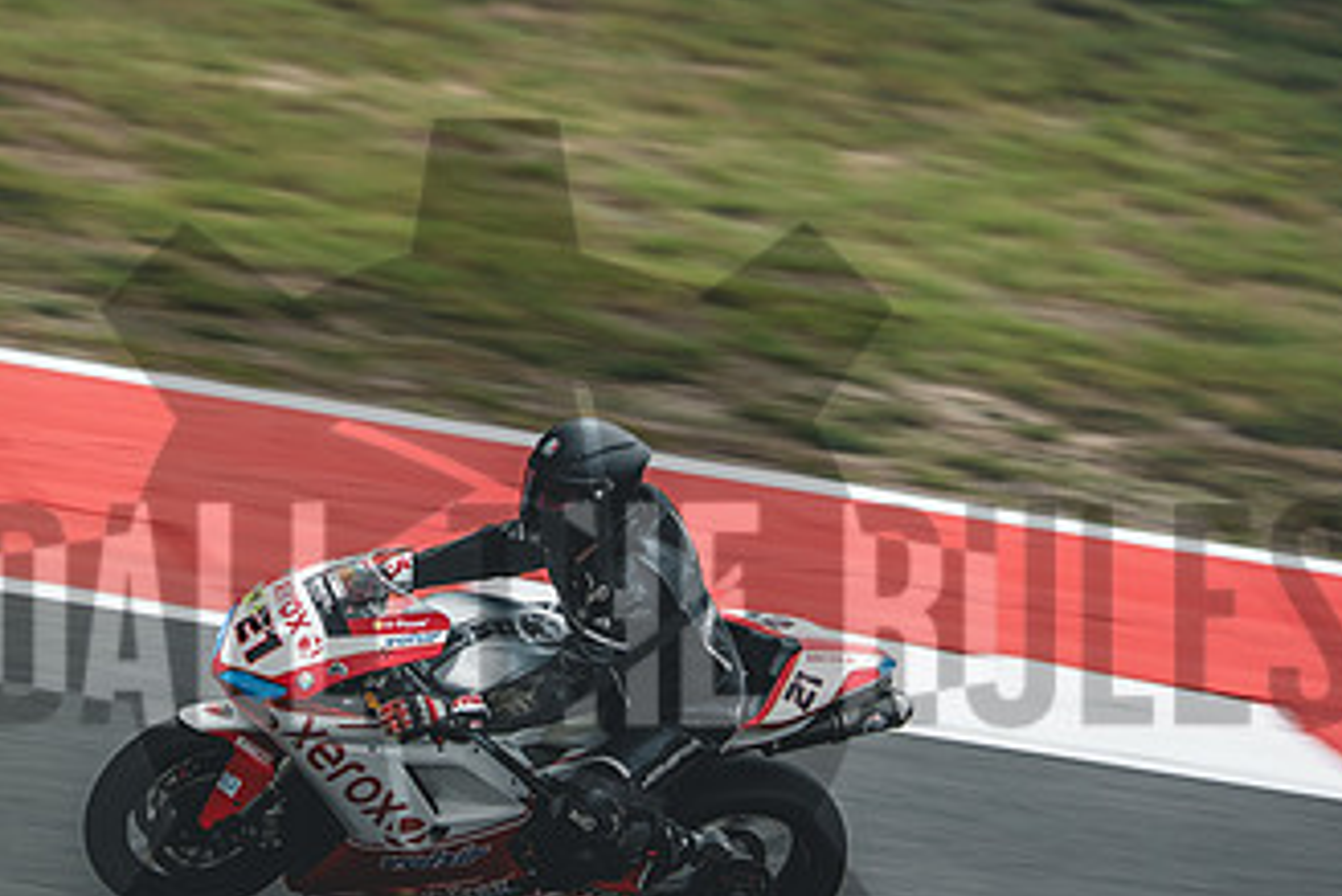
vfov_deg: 2.6
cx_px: 495
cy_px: 620
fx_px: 19802
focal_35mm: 531
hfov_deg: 3.9
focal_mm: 200
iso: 160
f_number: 2.2
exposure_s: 1/200
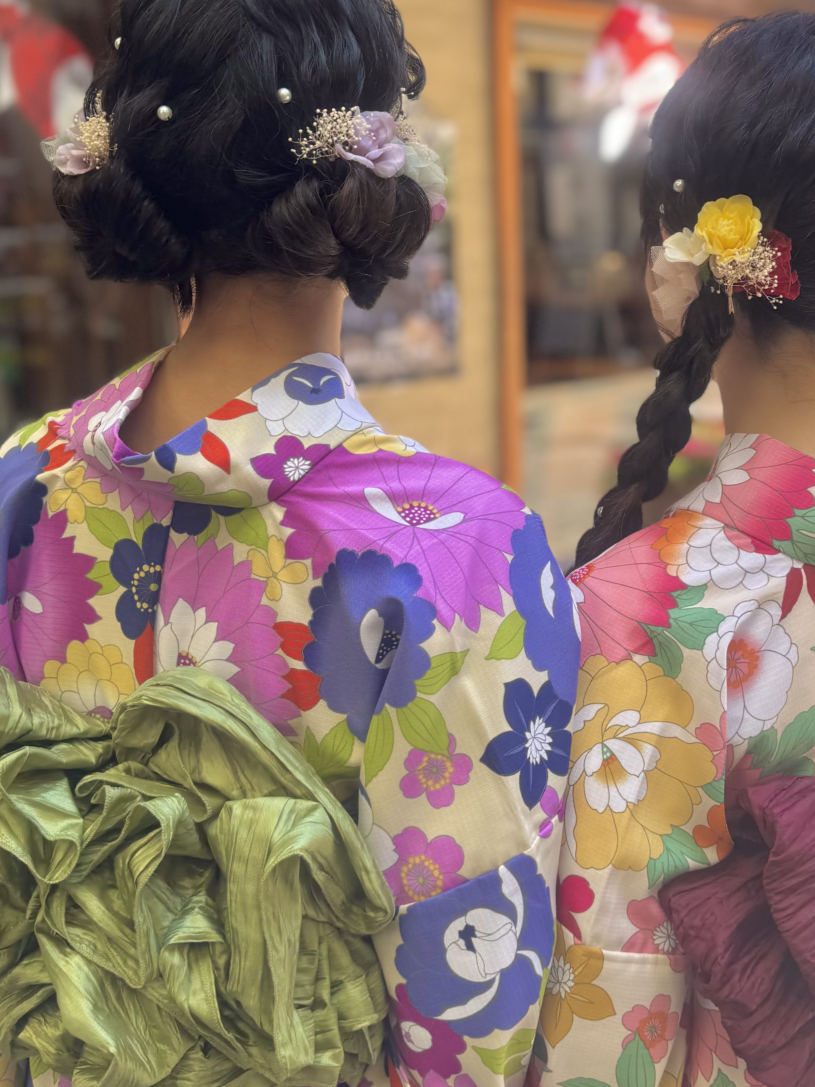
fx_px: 1350
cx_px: 508
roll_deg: +1.7
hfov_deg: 33.4
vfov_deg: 43.6
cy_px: 435
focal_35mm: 43
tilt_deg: -7.0
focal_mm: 6.76
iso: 80
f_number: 1.78
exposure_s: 1/422
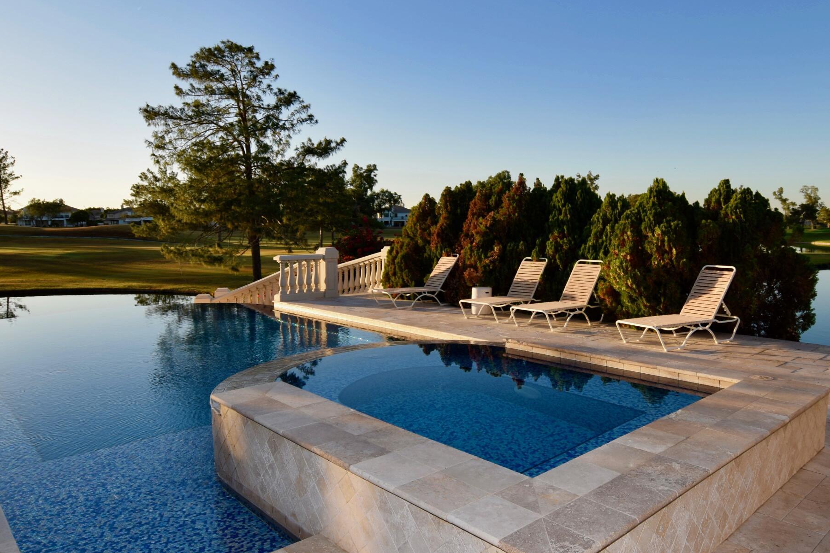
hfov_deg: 71.4
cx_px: 440
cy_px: 268
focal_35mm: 25
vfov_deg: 51.3
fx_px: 576
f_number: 6.3
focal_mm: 10
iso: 100
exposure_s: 1/160
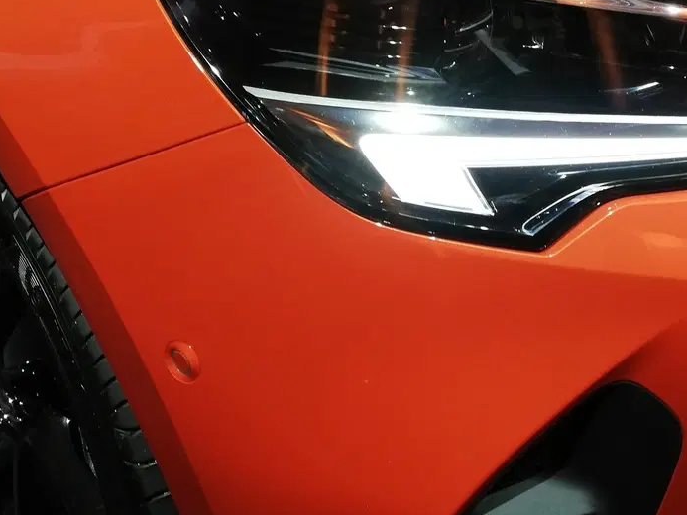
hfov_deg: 39.9
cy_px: 121
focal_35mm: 45
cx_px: 576
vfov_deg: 31.5
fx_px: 893
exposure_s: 1/33.3
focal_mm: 3.81
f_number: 2.2
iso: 125
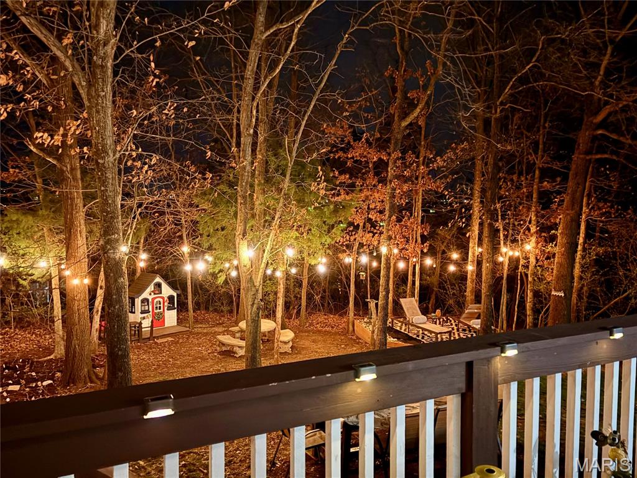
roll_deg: -2.6
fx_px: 478
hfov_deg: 67.3
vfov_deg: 53.1
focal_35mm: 26
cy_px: 239
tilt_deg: -3.3
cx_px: 318
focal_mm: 5.96
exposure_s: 1/9
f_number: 1.6
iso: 1250
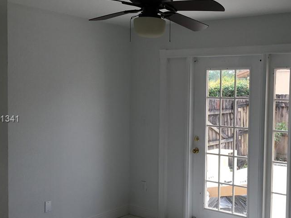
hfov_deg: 40.5
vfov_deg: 31.5
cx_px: 204
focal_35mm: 46
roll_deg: -1.3
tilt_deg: -2.1
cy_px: 119
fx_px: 387
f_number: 2.2
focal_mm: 4.15
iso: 25
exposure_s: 1/196
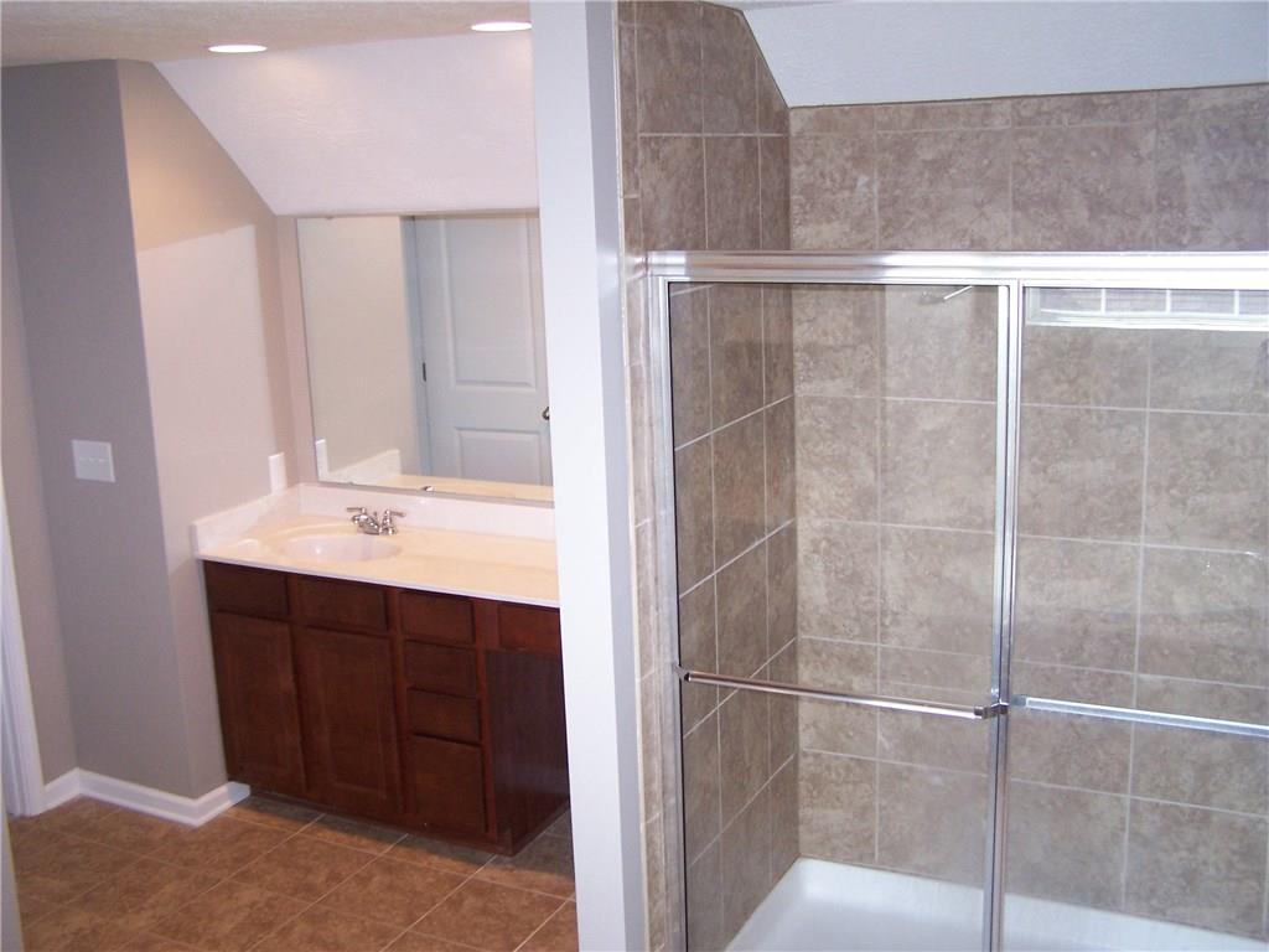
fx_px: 1393
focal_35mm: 38
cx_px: 634
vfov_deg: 37.7
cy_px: 476
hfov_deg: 49.0
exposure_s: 1/30
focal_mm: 6.3
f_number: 2.8
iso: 140
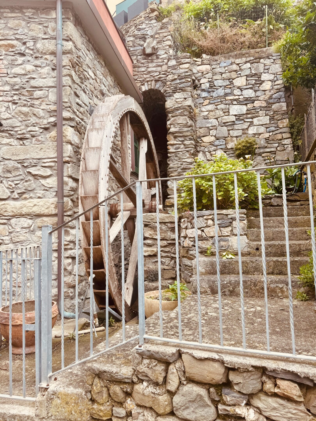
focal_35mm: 24
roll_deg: +2.1
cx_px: 158
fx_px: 292
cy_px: 210
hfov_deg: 56.8
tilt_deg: +5.0
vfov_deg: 71.6
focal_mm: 6.76
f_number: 1.78
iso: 80
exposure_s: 1/433
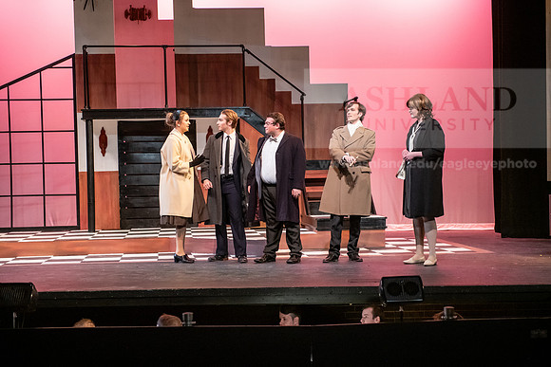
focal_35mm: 70
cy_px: 184
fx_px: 1072
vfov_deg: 19.5
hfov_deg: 28.8
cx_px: 276
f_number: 3.2
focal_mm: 70
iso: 3200
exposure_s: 1/200
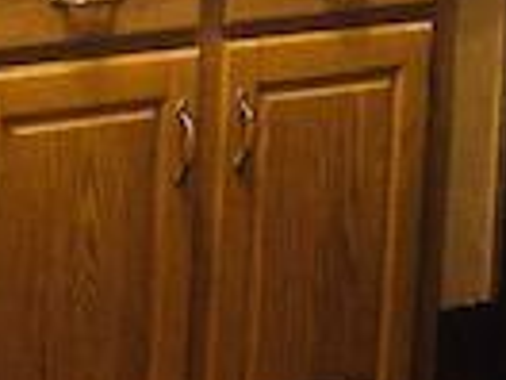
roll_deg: -1.2
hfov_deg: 13.9
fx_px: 1988
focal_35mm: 136
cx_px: -176
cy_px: -242
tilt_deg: -7.2
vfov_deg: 10.4
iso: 100
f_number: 1.8
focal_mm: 3.99
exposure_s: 1/11
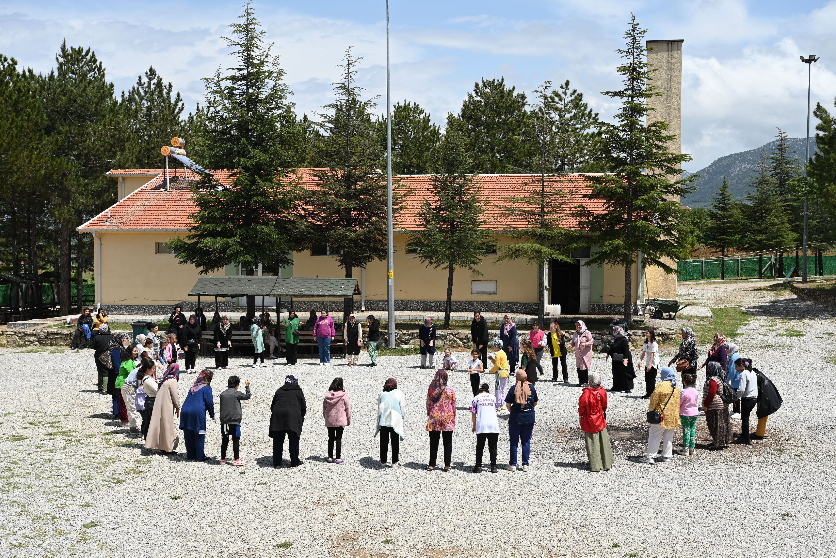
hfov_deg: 45.4
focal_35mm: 43
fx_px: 998
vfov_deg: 31.2
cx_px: 418
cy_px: 279
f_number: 7.1
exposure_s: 1/250
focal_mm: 43
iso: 64
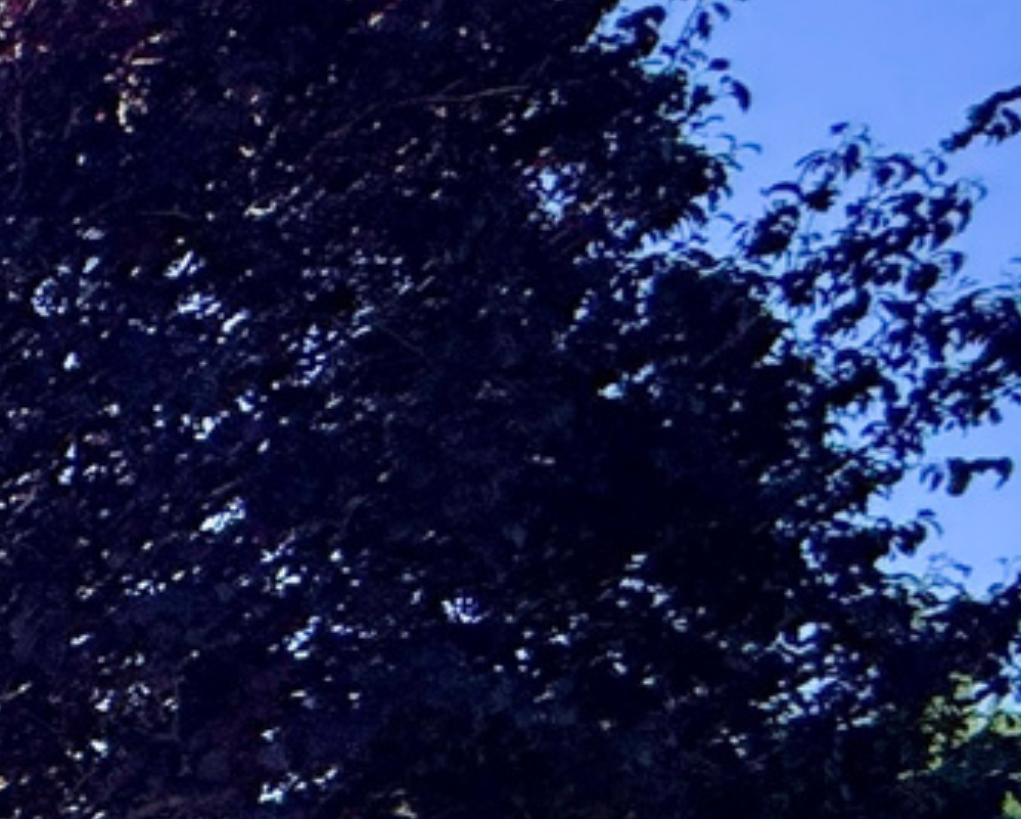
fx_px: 2541
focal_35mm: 84
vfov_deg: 15.3
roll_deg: -1.6
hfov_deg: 13.5
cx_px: -1643
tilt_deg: +0.4
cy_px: 1561
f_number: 2.2
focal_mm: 2.22
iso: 50
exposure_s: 1/1613
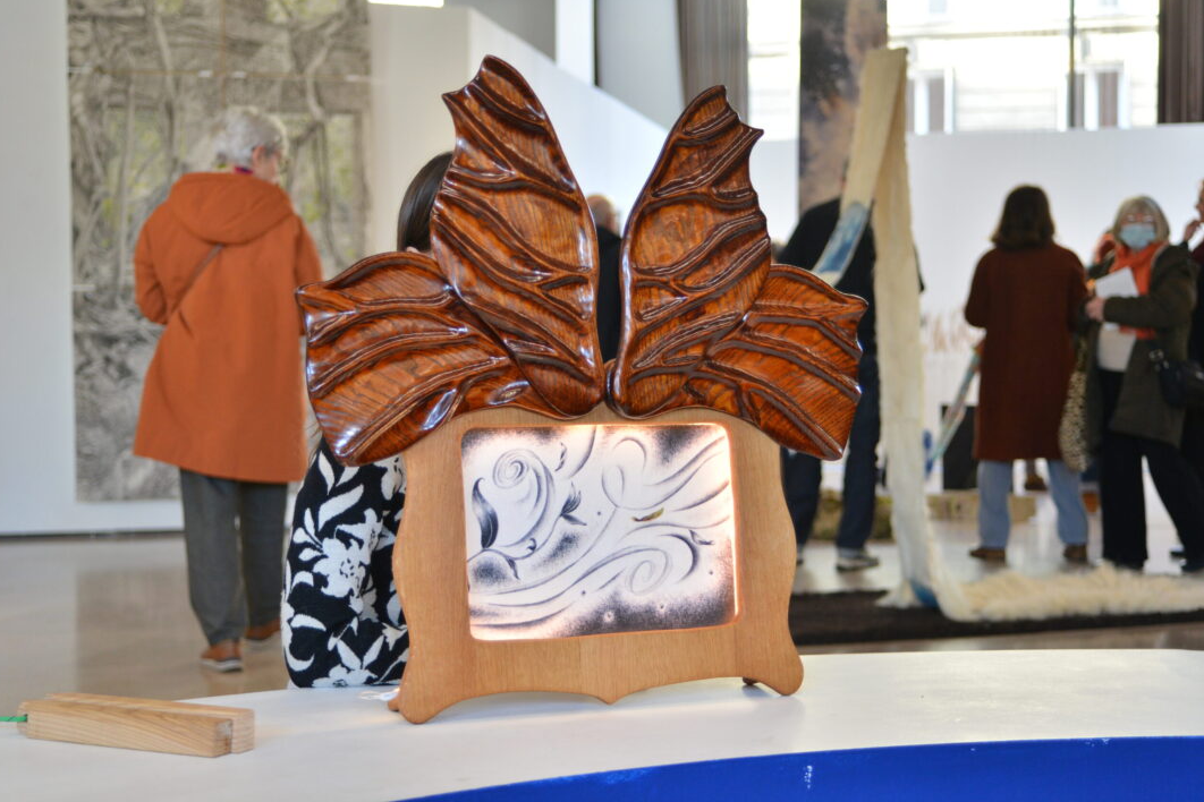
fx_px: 2040
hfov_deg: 32.9
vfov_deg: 22.3
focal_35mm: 61
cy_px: 403
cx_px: 601
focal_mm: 60
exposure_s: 1/100
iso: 800
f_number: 4.2
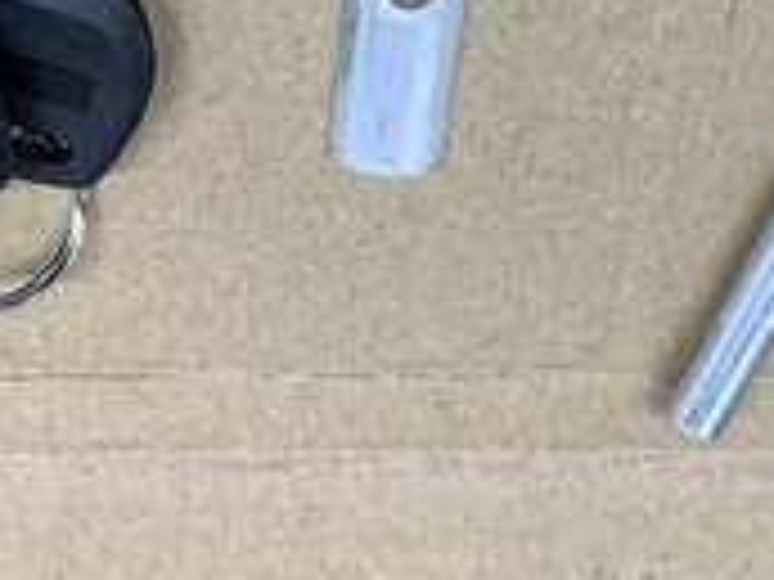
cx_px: 356
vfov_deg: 20.1
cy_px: 76
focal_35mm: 72
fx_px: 1610
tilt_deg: -72.2
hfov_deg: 27.0
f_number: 2.4
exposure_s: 1/60
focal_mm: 3.3
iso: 50
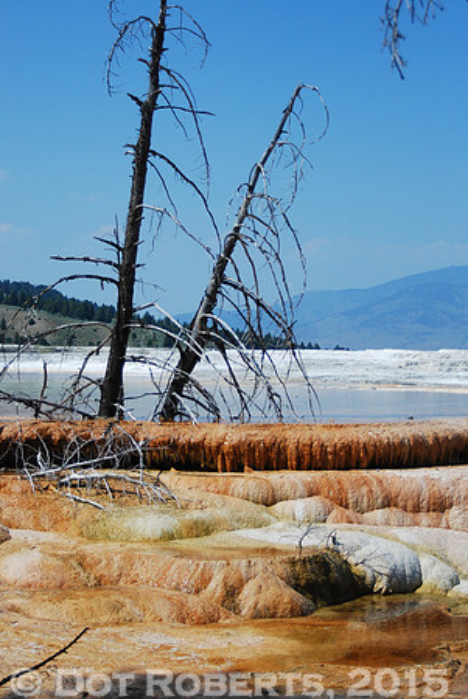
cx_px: 234
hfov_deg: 20.7
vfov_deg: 30.5
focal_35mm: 66
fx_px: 1284
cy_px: 350
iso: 200
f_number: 5
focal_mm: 44
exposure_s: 1/2500
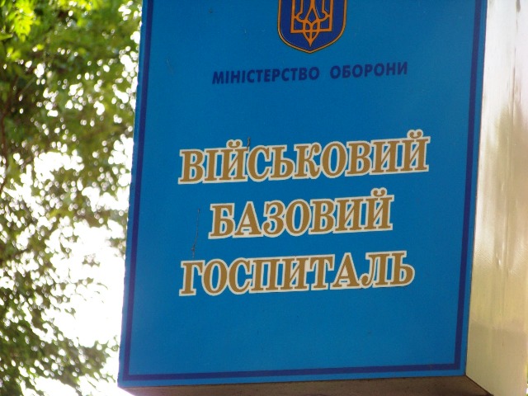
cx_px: 264
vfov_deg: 4.7
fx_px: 4789
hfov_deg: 6.3
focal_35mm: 314
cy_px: 198
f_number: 4
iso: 71
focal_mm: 52.2
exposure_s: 1/80
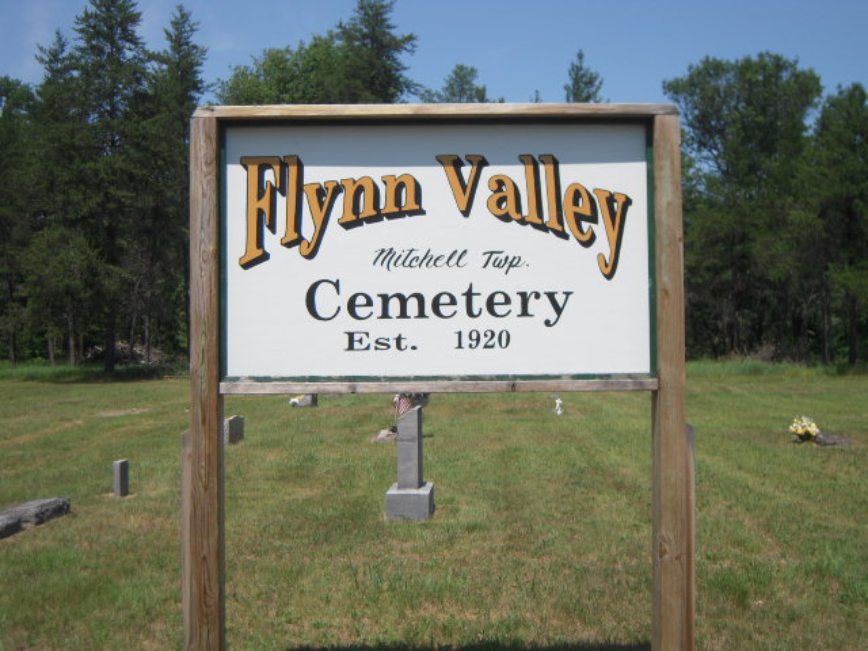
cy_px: 326
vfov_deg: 35.1
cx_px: 434
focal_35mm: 41
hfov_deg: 45.8
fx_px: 1028
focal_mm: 7.3
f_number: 6.4
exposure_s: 1/400
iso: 100
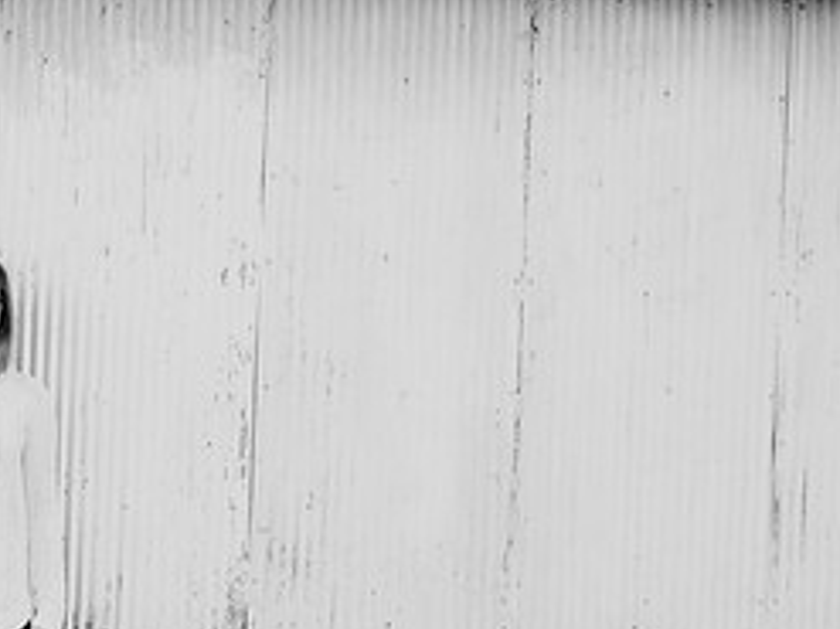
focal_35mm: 113
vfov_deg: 13.0
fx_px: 2741
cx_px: 150
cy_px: 491
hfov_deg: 17.3
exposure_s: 1/1250
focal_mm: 50
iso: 100
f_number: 2
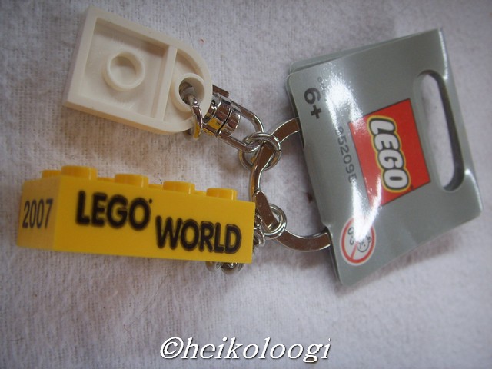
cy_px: 184
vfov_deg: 36.8
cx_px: 246
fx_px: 554
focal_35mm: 39
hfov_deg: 47.9
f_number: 3.5
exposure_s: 1/90
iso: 100
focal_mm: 6.6
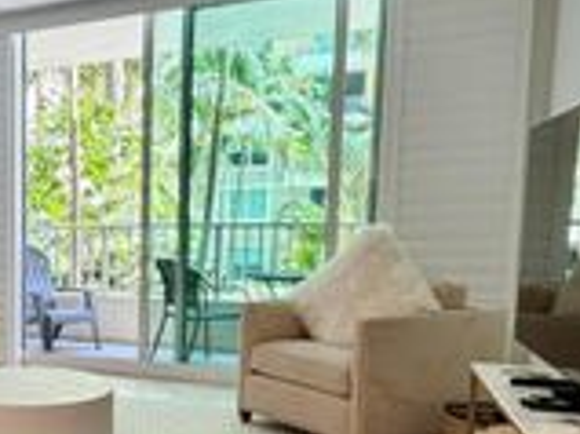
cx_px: -62
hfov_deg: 36.3
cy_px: 305
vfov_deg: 32.4
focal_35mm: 44
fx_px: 737
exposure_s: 1/120
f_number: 2.2
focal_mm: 2.22
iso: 250
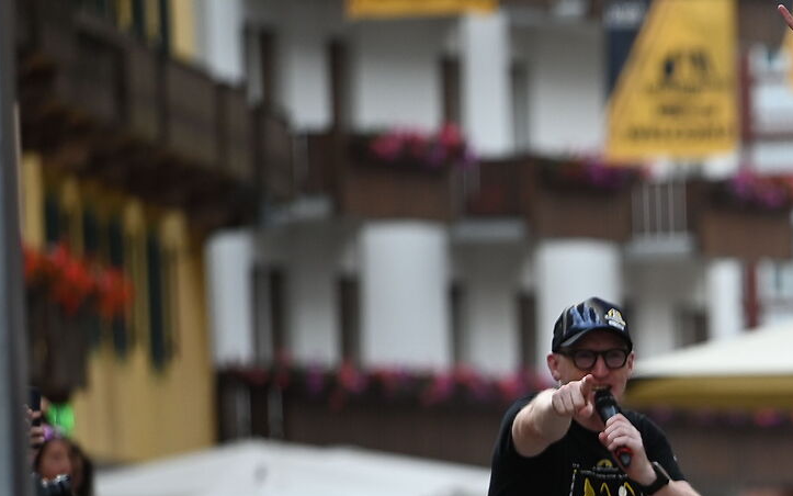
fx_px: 14611
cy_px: 595
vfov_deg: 1.9
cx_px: 1271
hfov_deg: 3.1
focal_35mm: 676
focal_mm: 200
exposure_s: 1/1000
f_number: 3.5
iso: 500
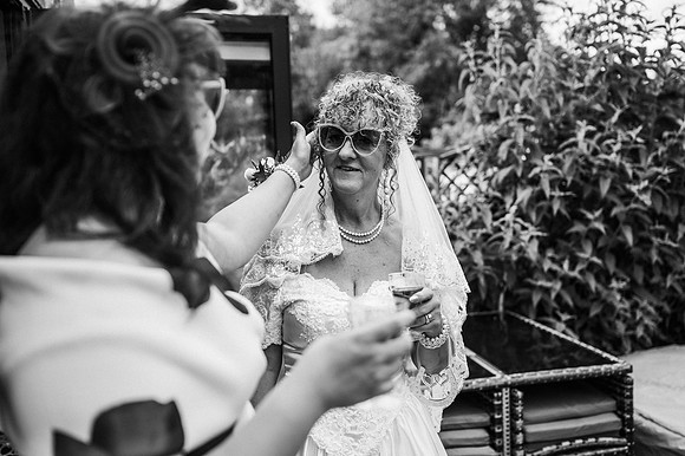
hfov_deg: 54.5
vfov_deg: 37.8
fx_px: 666
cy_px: 228
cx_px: 342
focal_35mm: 35
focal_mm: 35
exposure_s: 1/1250
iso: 100
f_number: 2.2
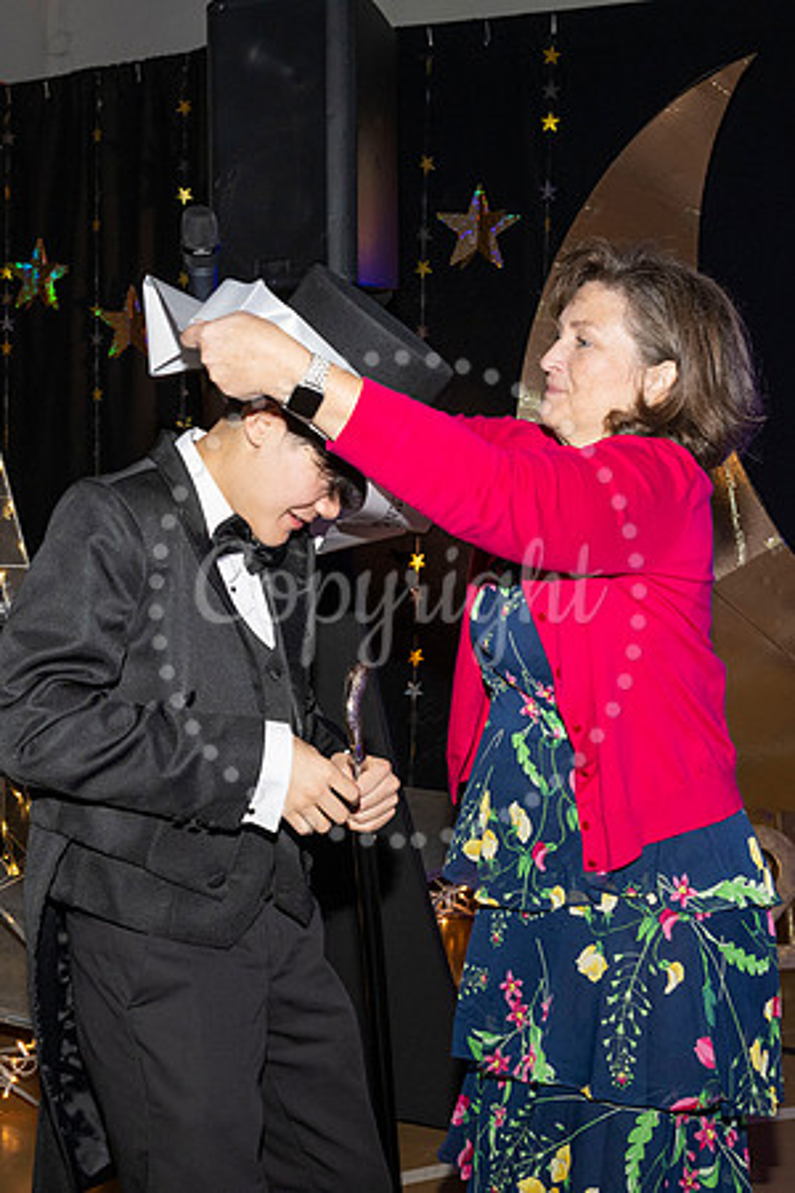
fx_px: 1565
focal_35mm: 47
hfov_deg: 28.5
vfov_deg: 41.7
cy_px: 596
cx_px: 423
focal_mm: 31.5
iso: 1000
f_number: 5.6
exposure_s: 1/100
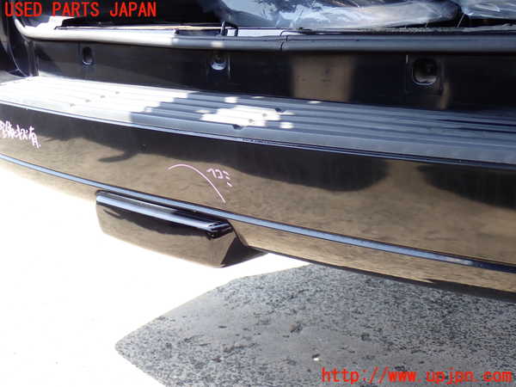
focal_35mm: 47
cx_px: 258
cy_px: 194
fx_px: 701
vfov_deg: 30.9
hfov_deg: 40.4
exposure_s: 1/160
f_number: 3.1
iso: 100
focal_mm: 8.4
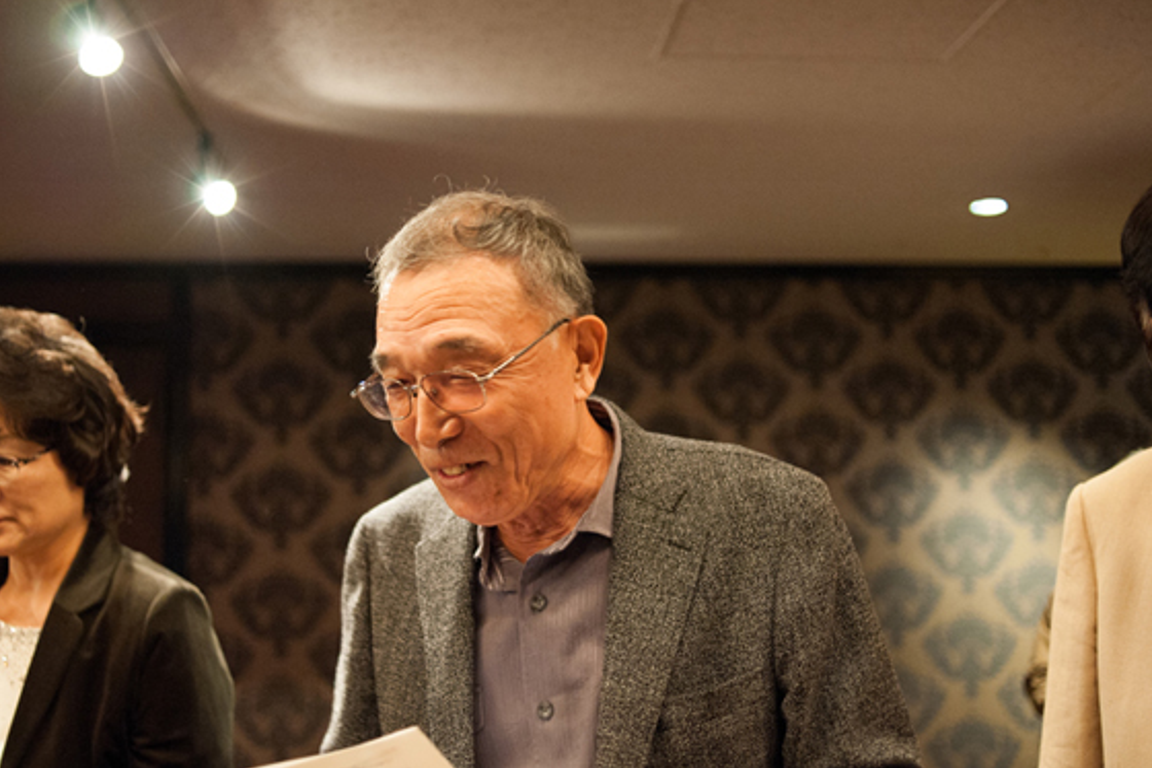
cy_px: 424
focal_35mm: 40
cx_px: 549
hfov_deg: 48.5
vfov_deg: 33.4
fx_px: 1280
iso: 1400
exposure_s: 1/100
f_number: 2.8
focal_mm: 35
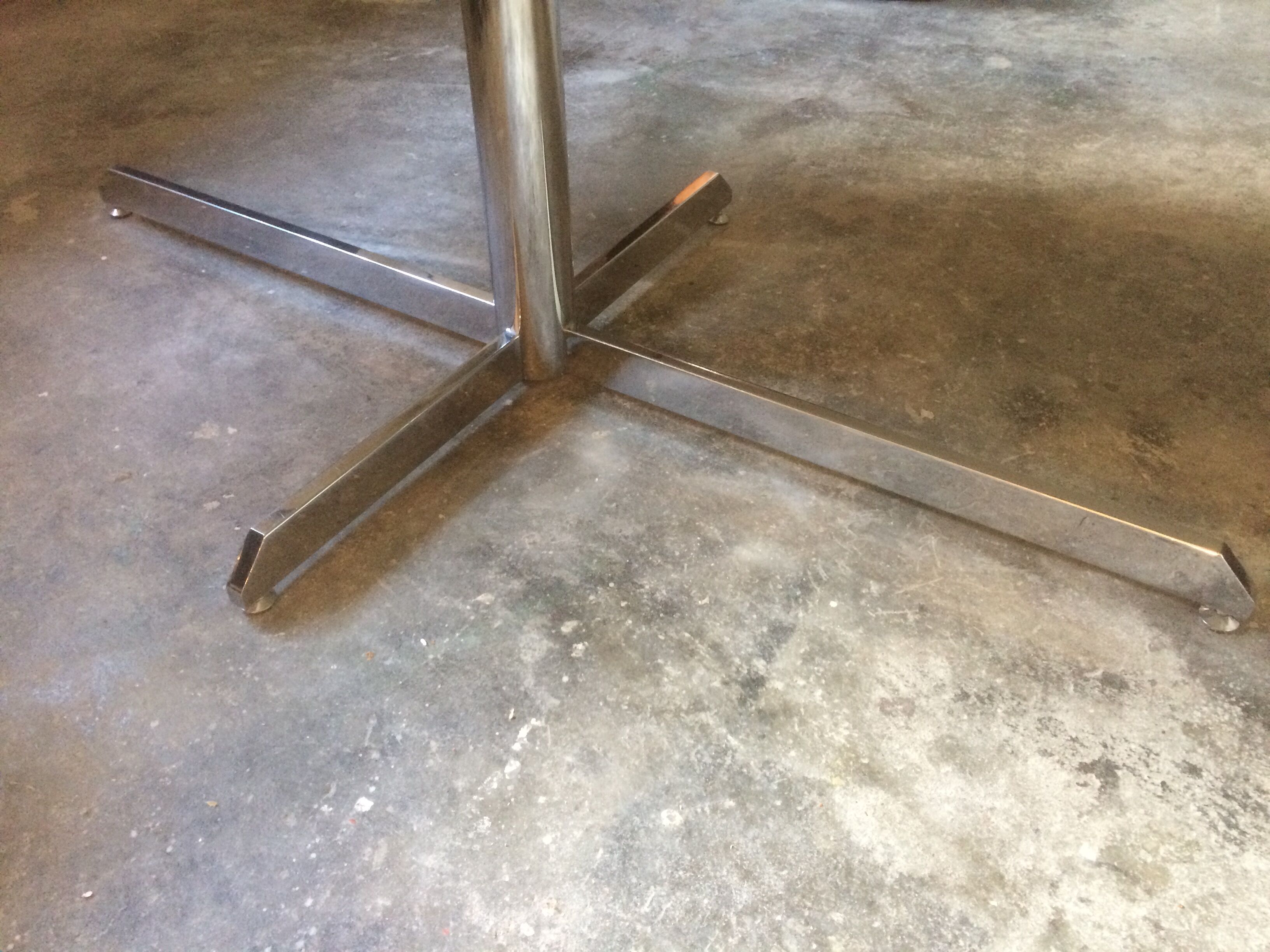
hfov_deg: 61.7
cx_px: 635
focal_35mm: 29
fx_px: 1064
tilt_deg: -41.5
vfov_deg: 48.2
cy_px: 476
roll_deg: -0.5
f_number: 2.2
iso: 320
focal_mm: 4.15
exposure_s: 1/20
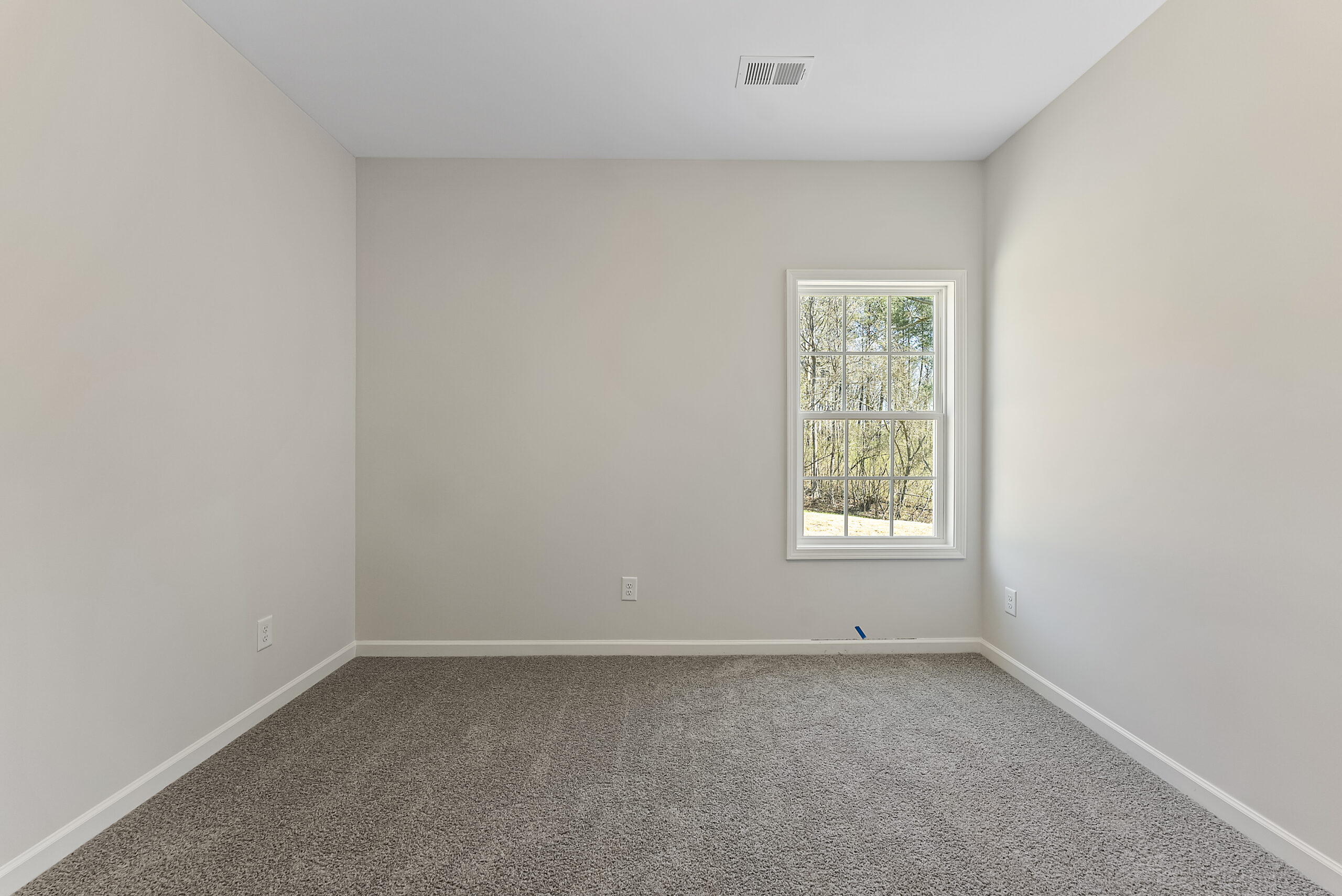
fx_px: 522
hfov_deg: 104.2
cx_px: 671
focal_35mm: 14
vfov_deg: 81.3
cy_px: 448
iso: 400
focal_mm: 14
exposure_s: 1/20
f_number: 7.1
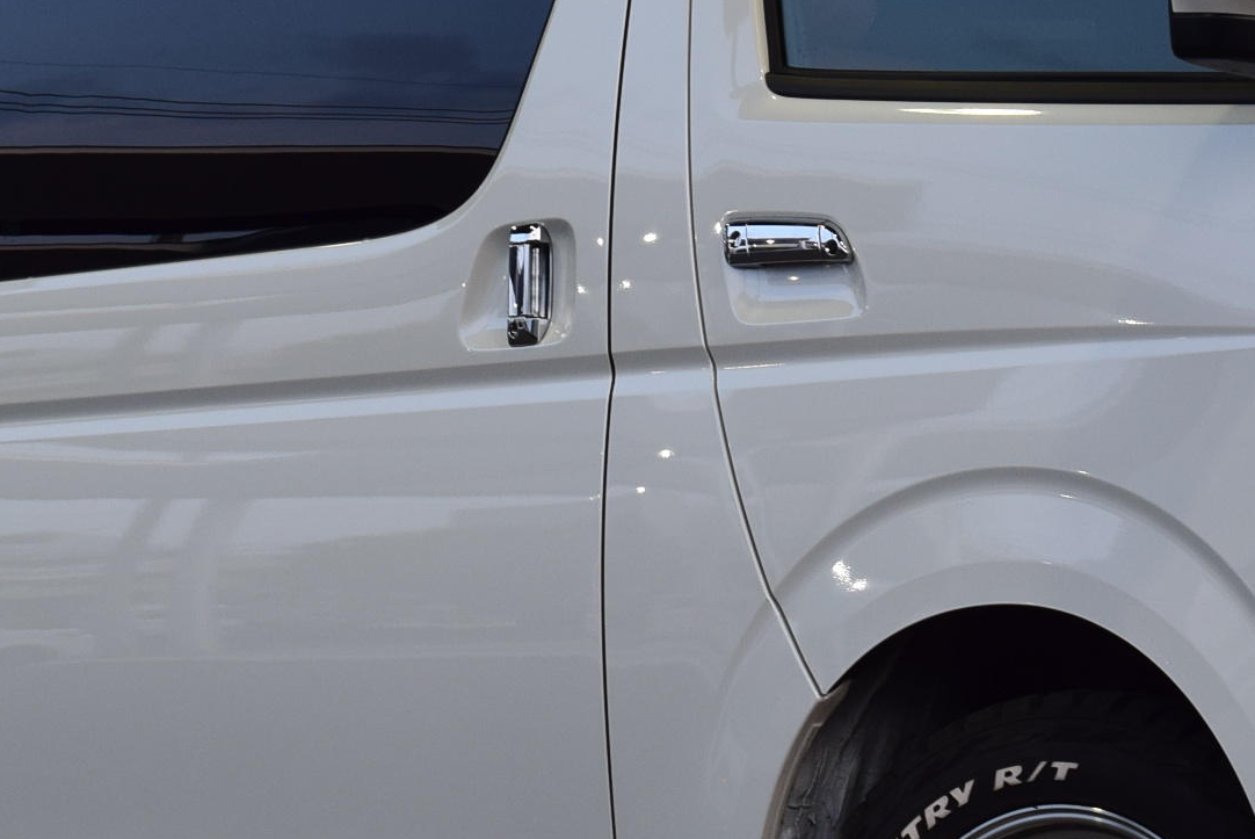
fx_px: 4919
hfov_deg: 14.5
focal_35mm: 141
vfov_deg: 9.7
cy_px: 425
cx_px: 942
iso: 400
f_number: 9
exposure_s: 1/125
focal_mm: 34
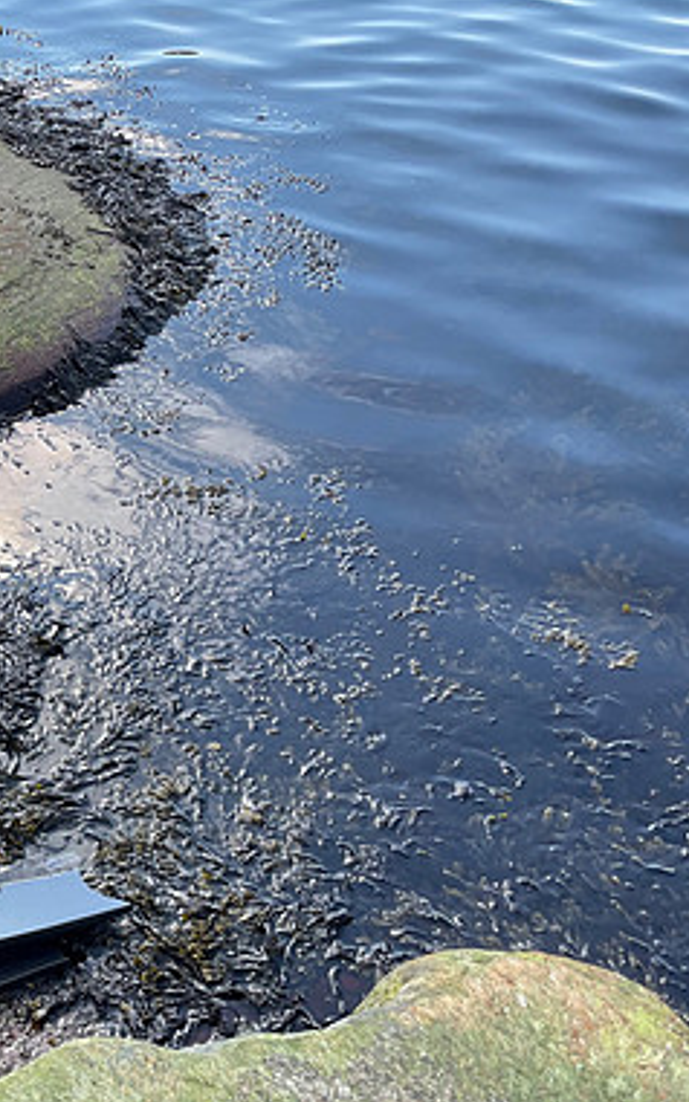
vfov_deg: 47.2
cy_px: 571
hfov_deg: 27.0
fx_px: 1262
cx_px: -139
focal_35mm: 42
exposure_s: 1/1435
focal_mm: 4.2
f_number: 1.6
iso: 32
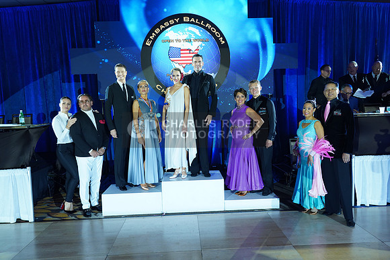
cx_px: 195
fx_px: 282
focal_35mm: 26
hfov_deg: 69.4
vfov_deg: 49.6
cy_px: 130
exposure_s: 1/160
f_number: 4.5
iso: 1000
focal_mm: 26
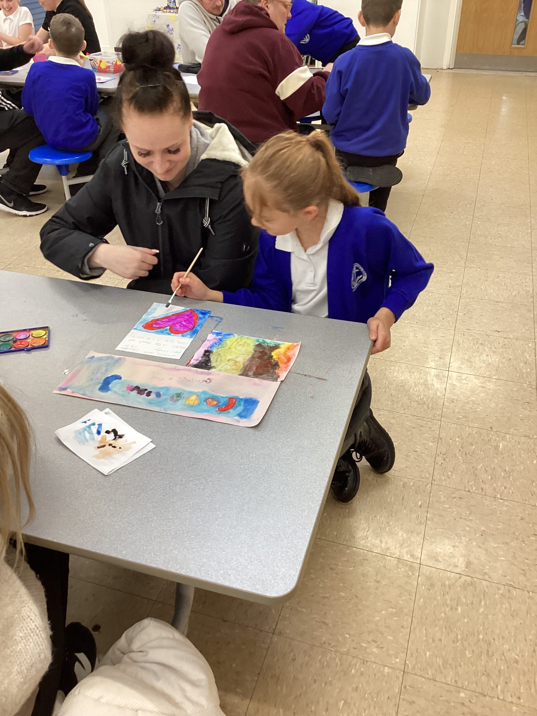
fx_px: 641
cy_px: 358
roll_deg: +1.8
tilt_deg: -33.1
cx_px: 268
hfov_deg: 45.4
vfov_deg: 58.4
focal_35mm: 31
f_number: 2.4
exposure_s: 1/50
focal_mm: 3.3
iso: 125
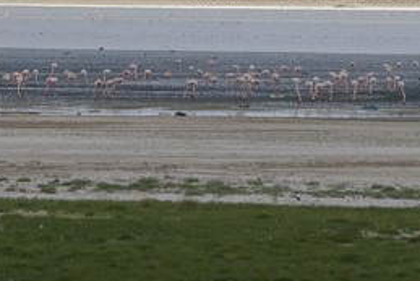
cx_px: 167
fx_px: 8311
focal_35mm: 712
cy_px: 85
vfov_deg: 1.9
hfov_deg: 2.9
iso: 200
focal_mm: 300
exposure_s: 1/500
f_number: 8
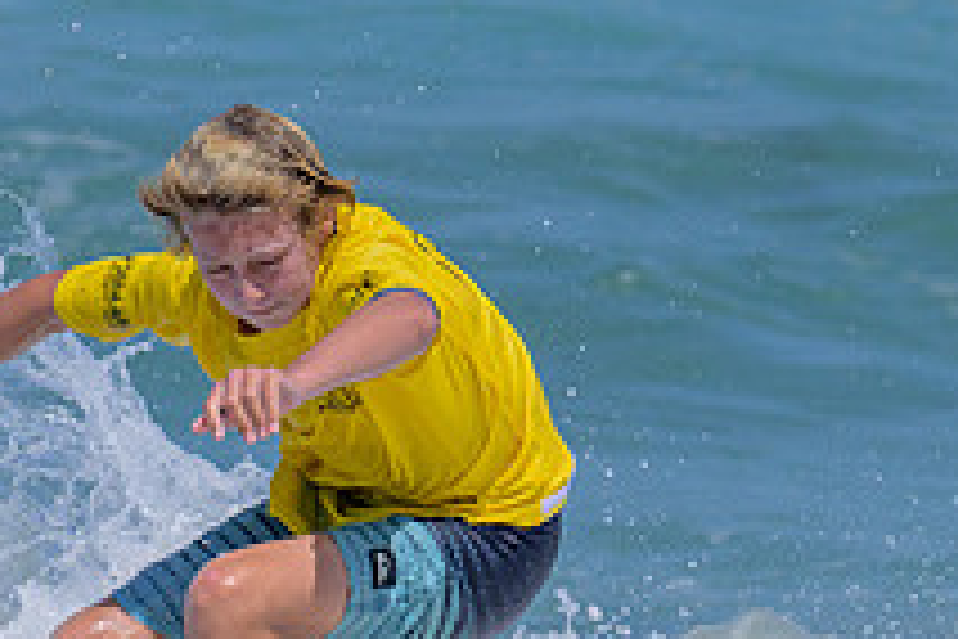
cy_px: 598
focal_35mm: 1434
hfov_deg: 1.4
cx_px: 608
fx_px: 38157
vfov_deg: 1.0
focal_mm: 430
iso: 560
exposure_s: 1/2000
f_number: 11
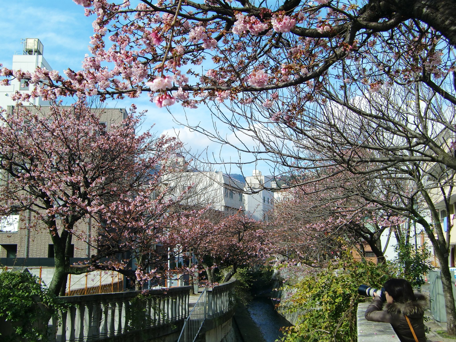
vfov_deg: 36.8
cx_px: 228
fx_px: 514
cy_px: 171
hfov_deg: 47.9
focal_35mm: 39
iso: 64
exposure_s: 1/100
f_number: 8
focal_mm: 6.9
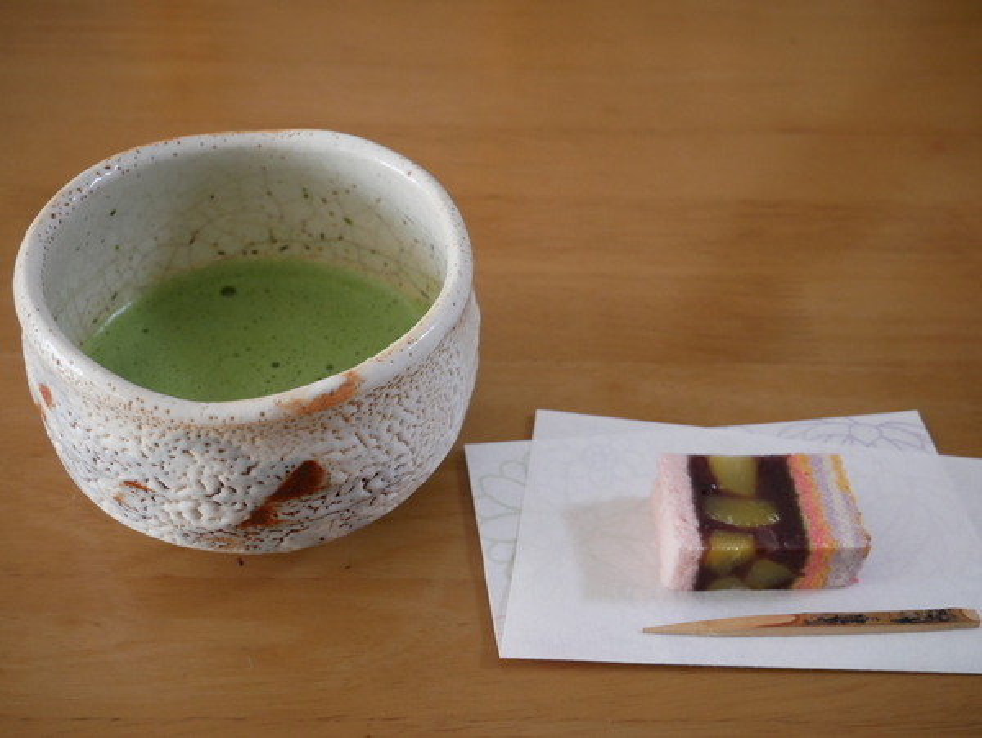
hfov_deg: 41.2
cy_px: 369
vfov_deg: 31.6
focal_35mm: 46
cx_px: 491
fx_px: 1306
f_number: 4.3
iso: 2000
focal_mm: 23
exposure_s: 1/60
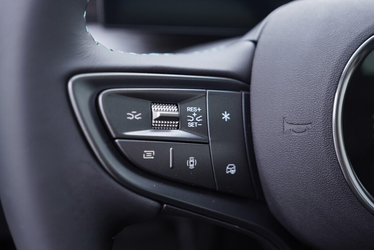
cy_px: 125
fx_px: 374
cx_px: 187
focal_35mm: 36
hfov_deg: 53.1
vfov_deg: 36.9
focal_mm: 24
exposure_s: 1/40
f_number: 2.8
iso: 250
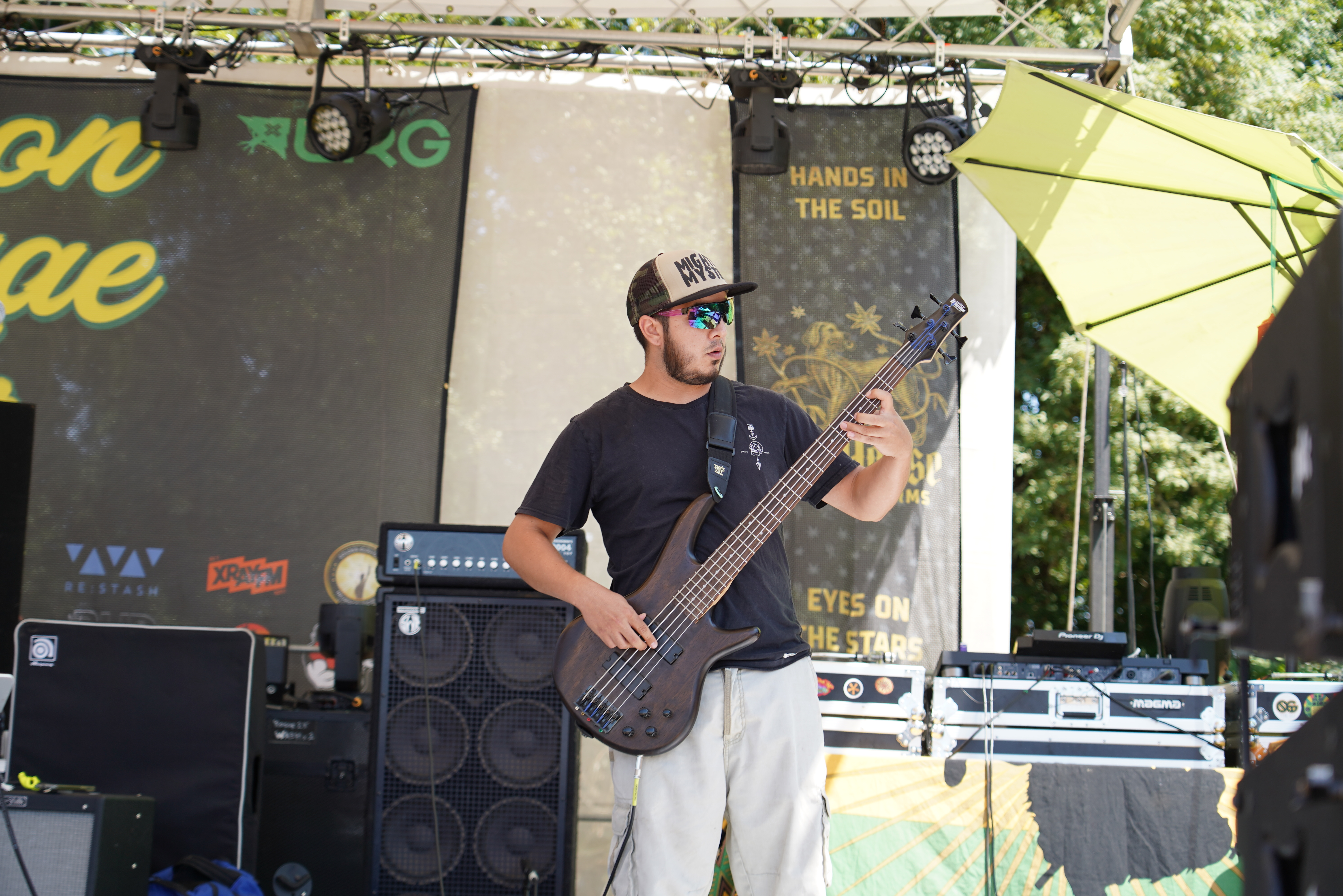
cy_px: 448
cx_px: 672
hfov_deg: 31.0
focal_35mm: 65
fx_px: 2425
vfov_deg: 20.9
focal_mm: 65
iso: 100
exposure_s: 1/200
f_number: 4.5
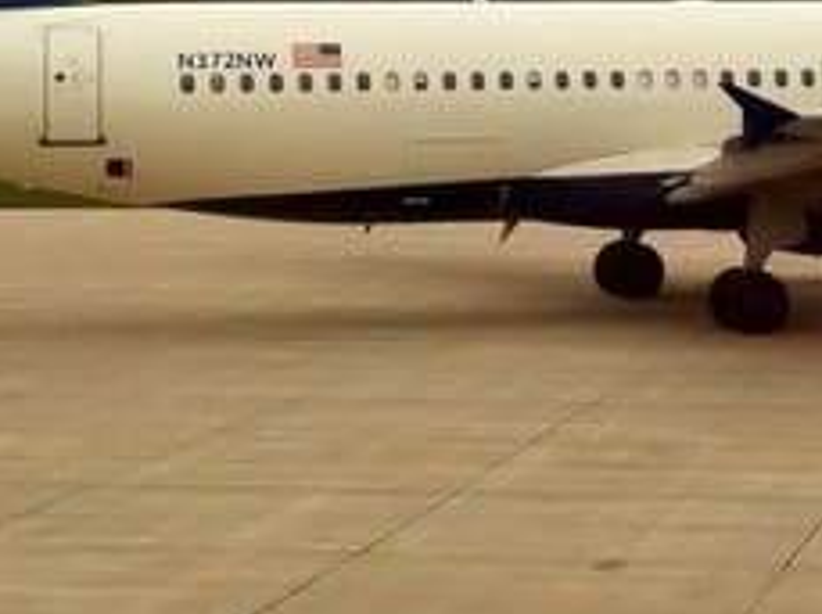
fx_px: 2323
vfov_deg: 14.8
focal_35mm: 98
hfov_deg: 20.0
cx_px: 542
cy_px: -5
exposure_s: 1/603
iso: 80
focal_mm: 3.85
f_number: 2.8
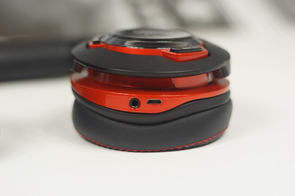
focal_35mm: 75
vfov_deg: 18.2
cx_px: 148
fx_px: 614
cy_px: 98
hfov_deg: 27.0
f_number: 2
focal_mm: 50
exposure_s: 1/160
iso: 100
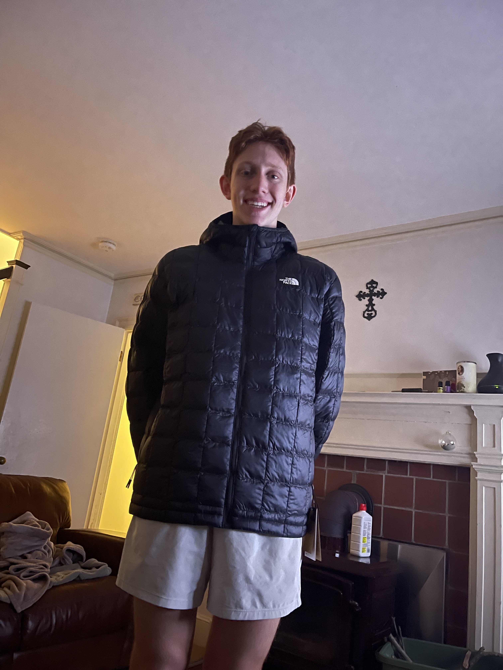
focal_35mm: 26
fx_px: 504
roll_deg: -7.8
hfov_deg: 53.1
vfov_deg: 67.3
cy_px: 335
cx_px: 252
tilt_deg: +15.5
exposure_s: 1/15
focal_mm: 5.1
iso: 2500
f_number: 1.6
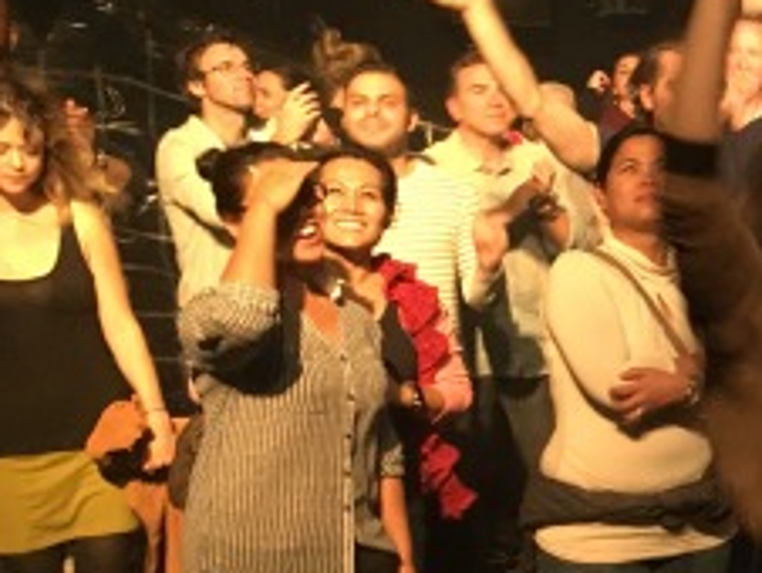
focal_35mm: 82
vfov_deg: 18.0
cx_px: 1045
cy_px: 388
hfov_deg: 21.1
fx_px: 1807
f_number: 2.2
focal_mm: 4.15
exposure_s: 1/15
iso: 200
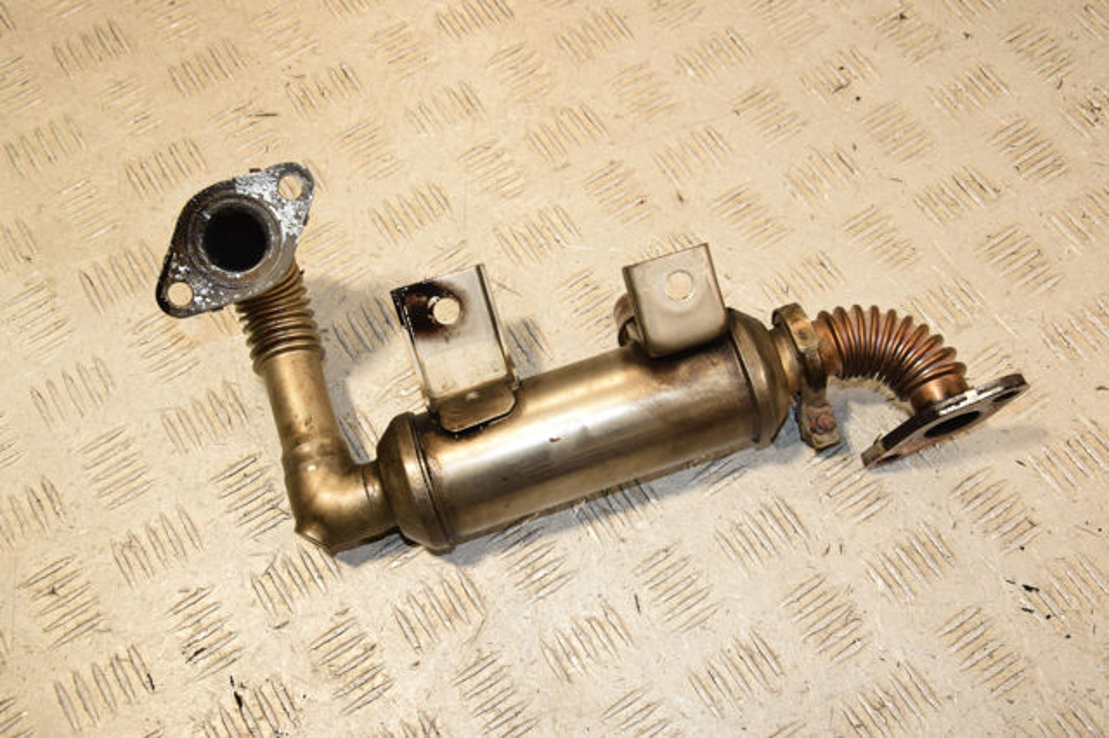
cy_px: 369
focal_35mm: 42
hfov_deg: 46.4
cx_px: 554
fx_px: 1293
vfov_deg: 31.9
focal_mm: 28
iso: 800
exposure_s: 1/200
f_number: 8
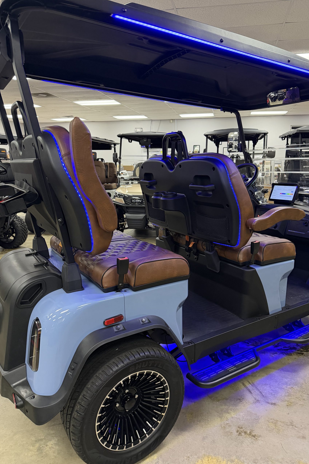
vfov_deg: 71.5
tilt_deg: -11.3
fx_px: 322
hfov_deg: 51.2
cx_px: 172
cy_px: 232
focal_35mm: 25
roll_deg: +0.2
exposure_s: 1/60
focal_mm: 6.76
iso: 640
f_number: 1.78
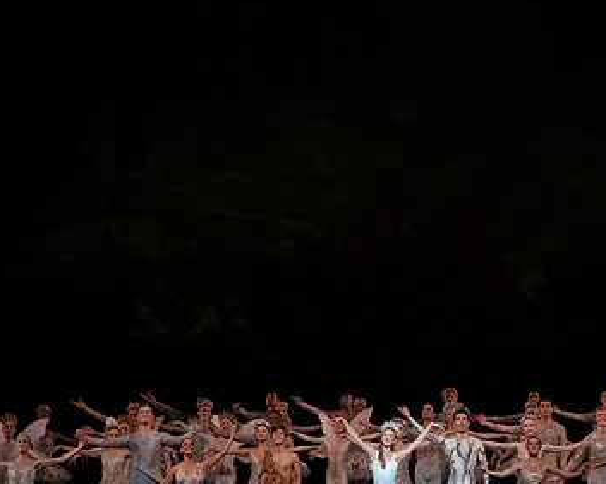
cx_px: 449
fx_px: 3011
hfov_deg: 11.5
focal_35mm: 168
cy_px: 351
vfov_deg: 9.2
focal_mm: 100
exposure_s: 1/400
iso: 10000
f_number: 14
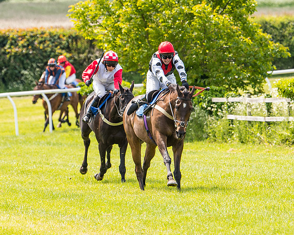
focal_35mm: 423
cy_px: 120
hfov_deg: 4.6
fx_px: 3676
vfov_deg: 3.7
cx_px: 174
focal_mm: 165
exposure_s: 1/1250
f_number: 4
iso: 400
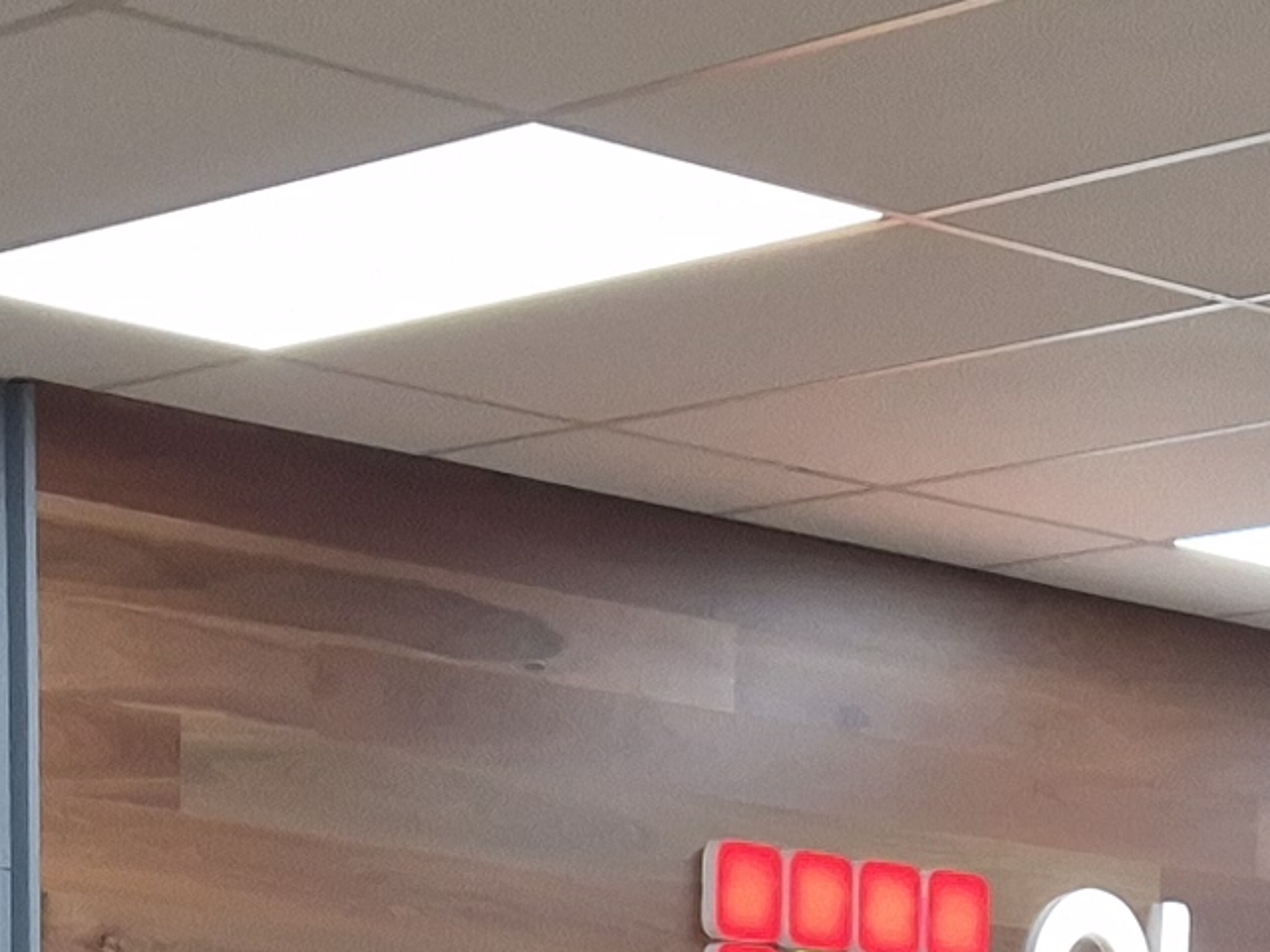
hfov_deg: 13.7
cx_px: 755
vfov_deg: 9.3
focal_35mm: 144
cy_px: 2264
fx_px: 5282
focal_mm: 5.4
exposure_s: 1/100
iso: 50
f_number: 1.8
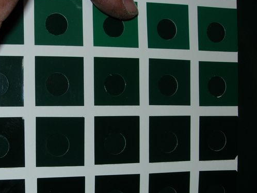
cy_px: 132
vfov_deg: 23.9
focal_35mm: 61
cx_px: 70
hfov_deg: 31.2
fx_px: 453
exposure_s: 1/64
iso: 79
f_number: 4.8
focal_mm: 7.8
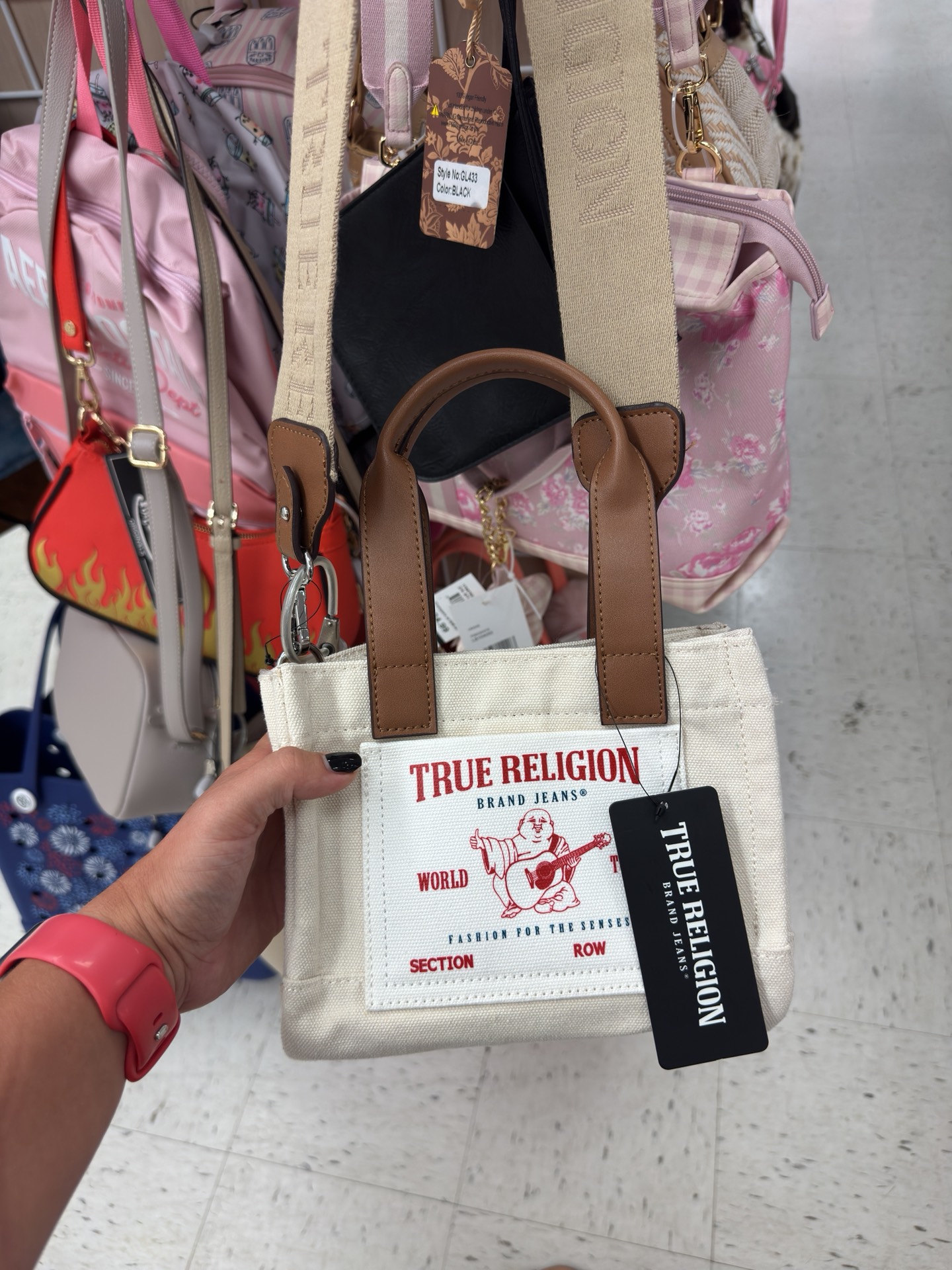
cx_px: 476
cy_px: 635
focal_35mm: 24
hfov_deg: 56.8
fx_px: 880
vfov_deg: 71.6
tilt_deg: -47.7
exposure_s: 1/125
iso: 100
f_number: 1.78
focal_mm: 6.76
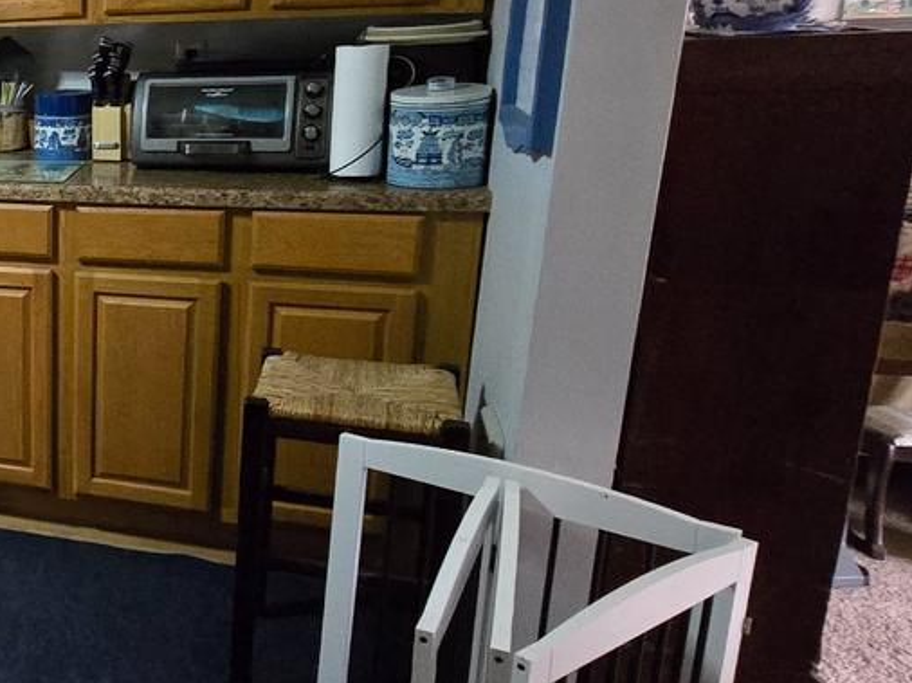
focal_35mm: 37
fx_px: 974
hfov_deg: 36.9
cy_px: 249
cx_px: -209
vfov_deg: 38.3
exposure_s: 1/60
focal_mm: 2.2
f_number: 2.2
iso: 1250
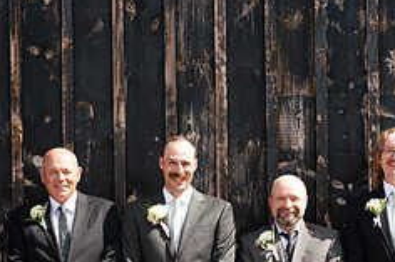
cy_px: 318
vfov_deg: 9.0
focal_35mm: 150
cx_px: 132
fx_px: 1645
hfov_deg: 13.7
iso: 400
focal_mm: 61
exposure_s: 1/1000
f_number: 4.5
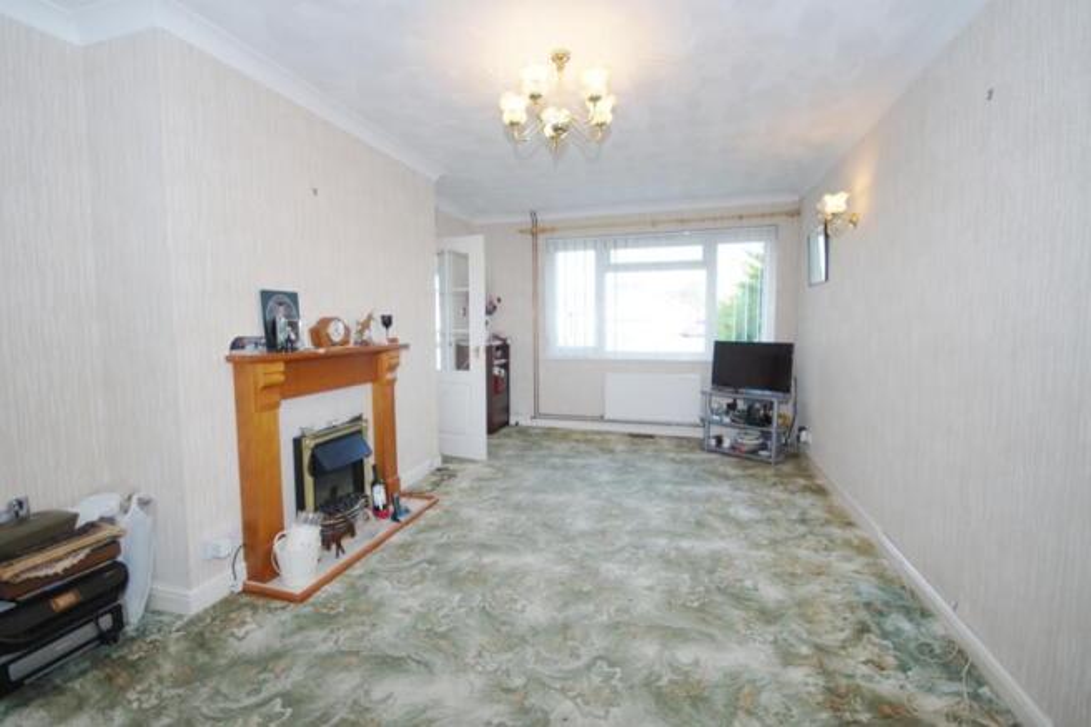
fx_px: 454
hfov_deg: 100.4
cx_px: 546
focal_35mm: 15
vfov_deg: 77.3
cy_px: 364
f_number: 4
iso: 500
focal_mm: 10
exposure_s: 1/160
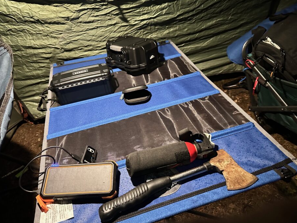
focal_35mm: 27
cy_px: 118
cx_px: 143
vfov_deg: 51.4
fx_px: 232
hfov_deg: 65.3
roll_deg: +2.2
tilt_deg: -31.0
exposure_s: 1/17
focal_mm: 6.86
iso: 2500
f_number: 1.78
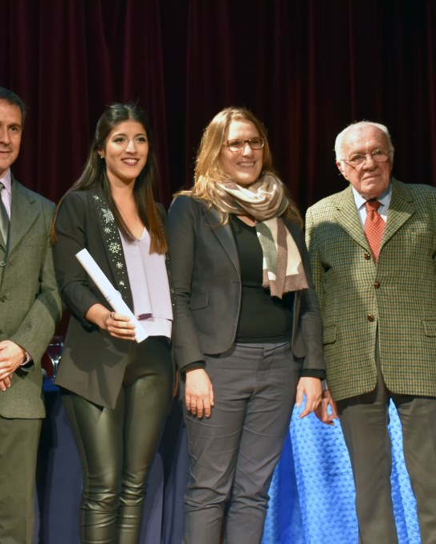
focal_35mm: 68
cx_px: 76
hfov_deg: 22.1
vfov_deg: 27.9
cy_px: 271
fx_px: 1096
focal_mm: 32
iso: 800
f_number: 4
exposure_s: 1/50
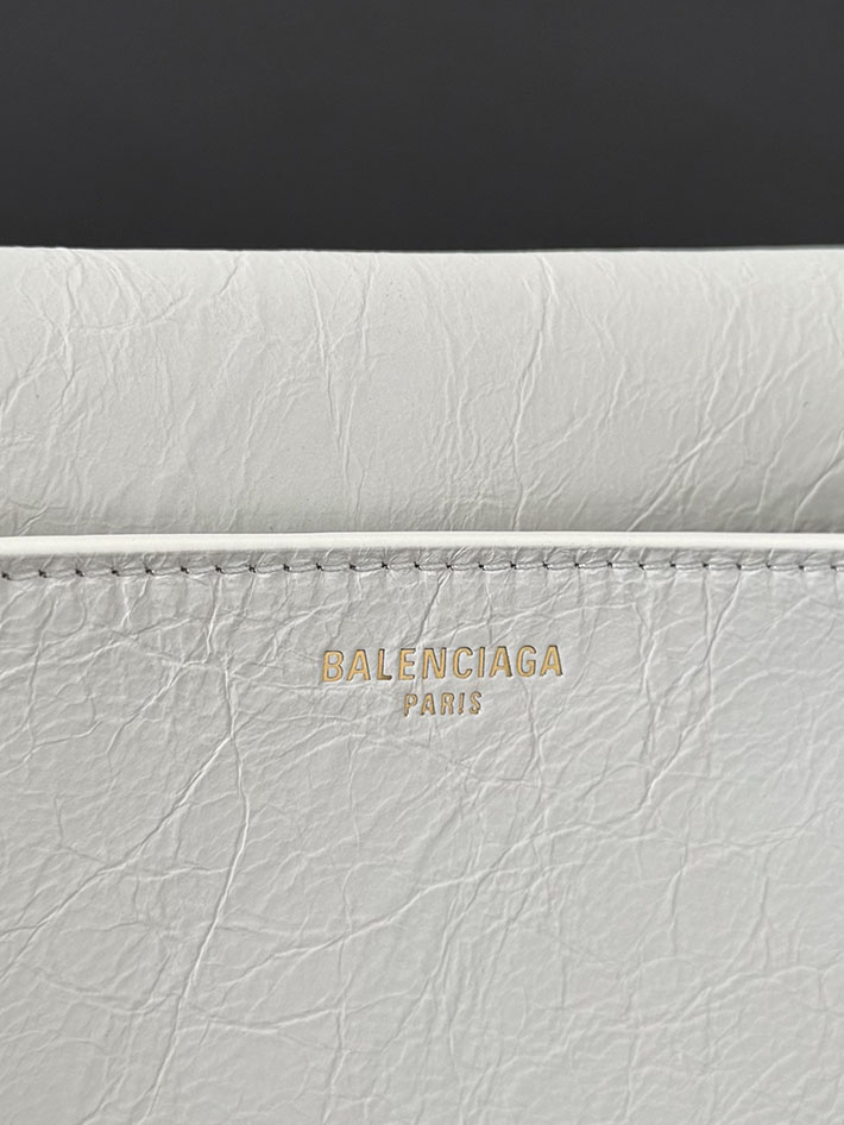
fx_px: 780
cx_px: 422
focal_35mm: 24
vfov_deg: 71.6
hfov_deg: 56.8
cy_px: 562
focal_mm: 6.76
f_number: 1.78
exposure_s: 1/121
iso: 80
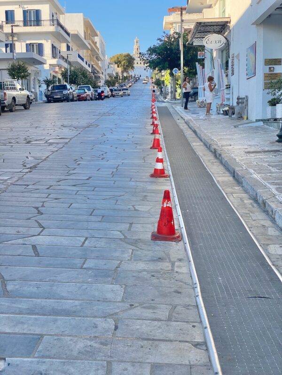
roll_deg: +0.7
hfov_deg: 28.0
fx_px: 565
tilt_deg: -6.7
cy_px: 188
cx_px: 141
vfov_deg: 36.8
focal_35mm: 52
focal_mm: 6
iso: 20
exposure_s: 1/516
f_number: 2
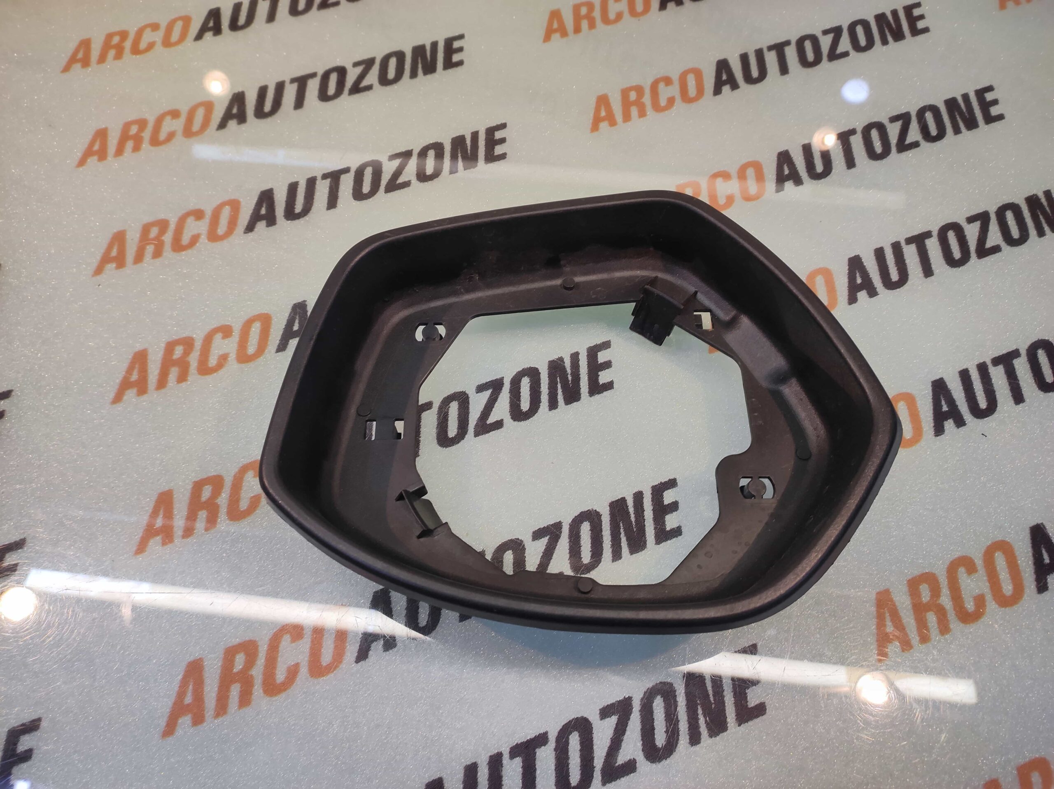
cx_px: 527
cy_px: 394
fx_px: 517
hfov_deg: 91.1
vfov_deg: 74.7
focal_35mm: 17
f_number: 1.79
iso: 88
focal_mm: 4.74
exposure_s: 1/33
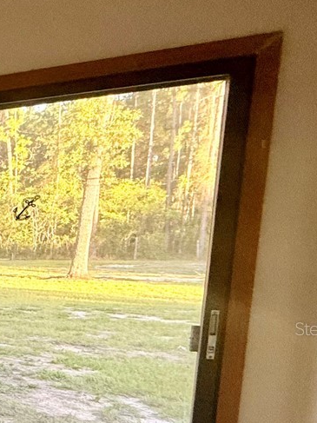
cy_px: 328
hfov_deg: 19.0
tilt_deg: -7.6
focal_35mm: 46
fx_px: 562
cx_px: -318
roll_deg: +1.8
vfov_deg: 39.9
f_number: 2.2
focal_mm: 2.22
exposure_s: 1/99
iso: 125
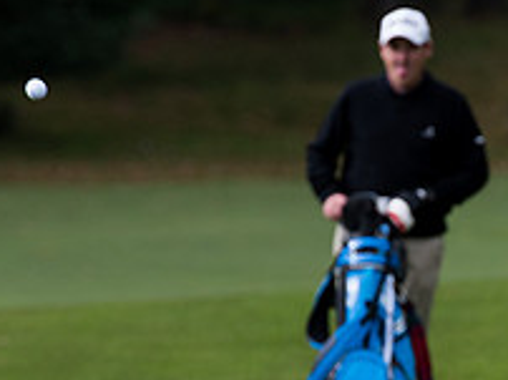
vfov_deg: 1.8
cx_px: 531
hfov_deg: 2.4
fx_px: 12122
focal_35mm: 827
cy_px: 295
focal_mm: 200
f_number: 4
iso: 400
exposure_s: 1/1600
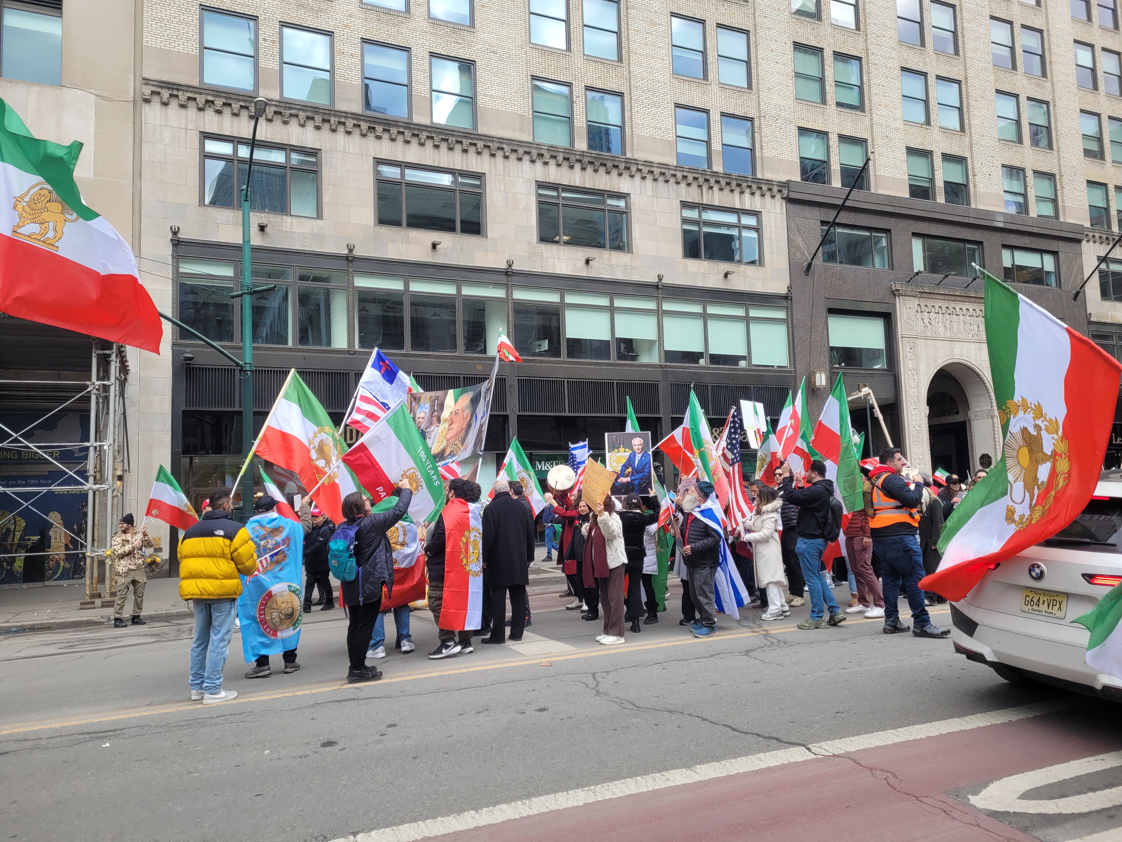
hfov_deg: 67.3
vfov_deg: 53.1
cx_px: 561
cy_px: 421
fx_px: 843
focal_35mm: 26
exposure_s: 1/582
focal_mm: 5.4
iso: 40
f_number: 1.8
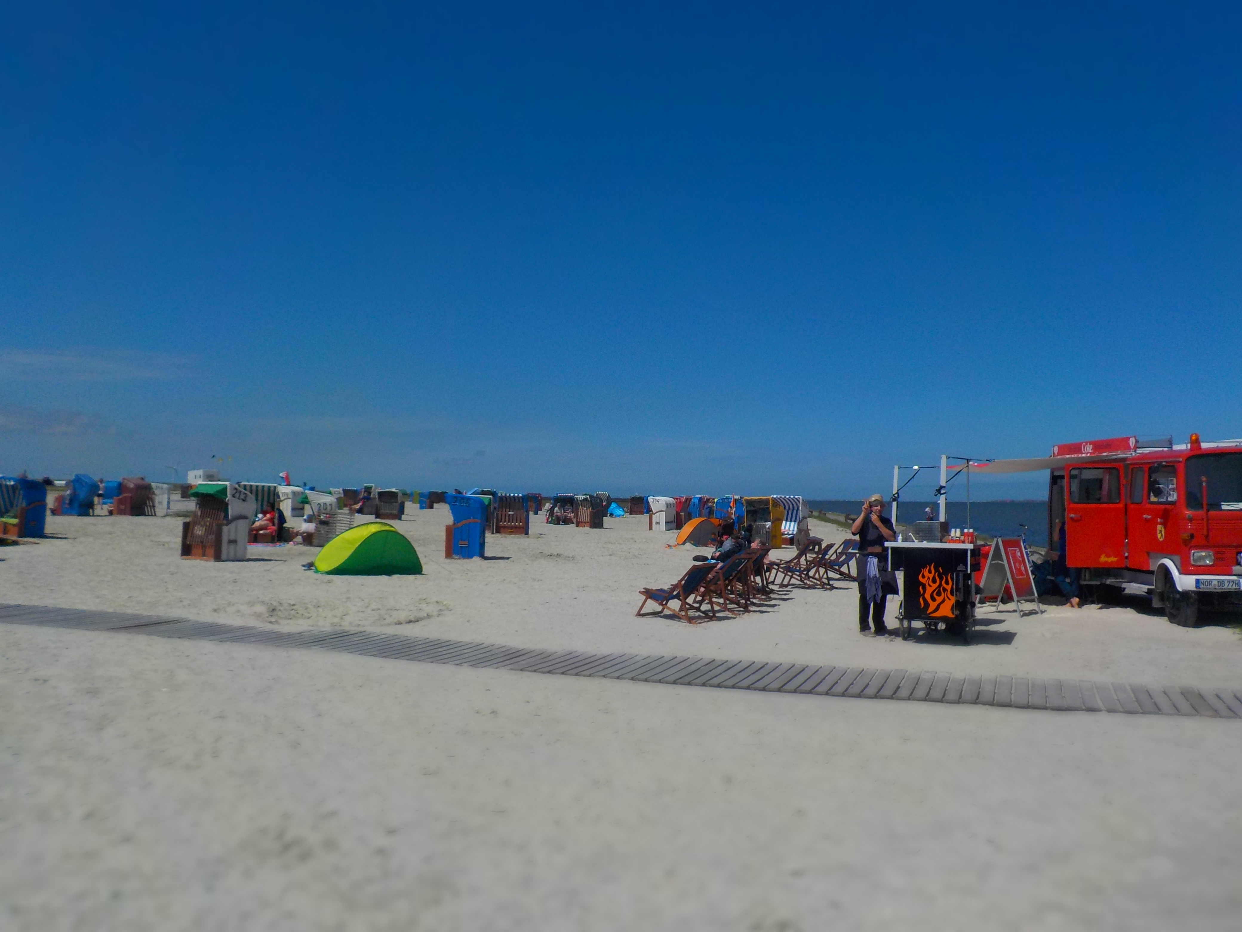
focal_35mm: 30
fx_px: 1076
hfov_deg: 60.0
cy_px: 466
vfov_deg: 46.8
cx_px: 621
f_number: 6.6
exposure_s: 1/1250
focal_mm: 4.1
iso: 125
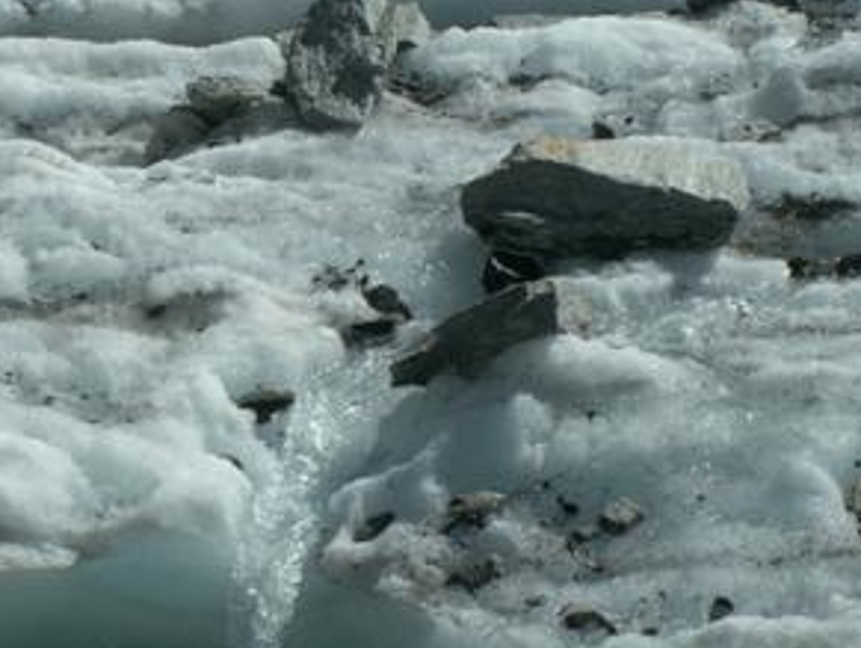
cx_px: 71
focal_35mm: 235
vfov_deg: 6.3
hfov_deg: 8.4
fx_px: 5852
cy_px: 210
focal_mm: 17.46
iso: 50
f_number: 8
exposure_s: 1/400
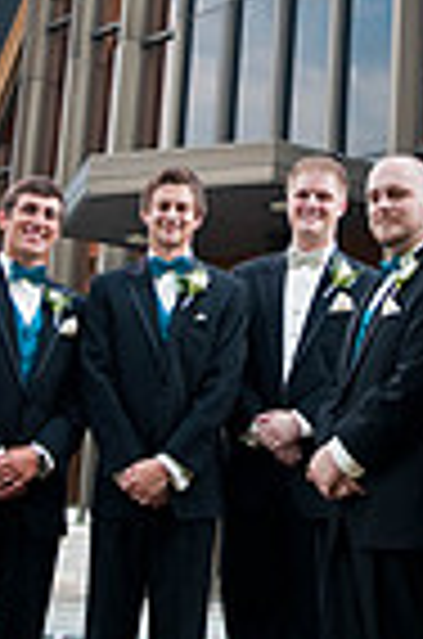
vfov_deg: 20.9
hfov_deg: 14.3
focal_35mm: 95
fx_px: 1682
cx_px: 295
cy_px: 27
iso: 200
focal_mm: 20
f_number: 2.8
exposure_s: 1/400
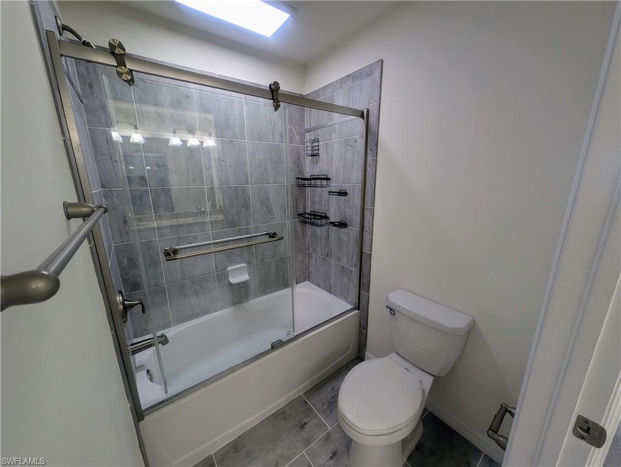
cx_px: 310
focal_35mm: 12
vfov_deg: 94.6
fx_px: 216
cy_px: 234
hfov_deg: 110.5
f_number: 1.95
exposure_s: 1/120
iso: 57
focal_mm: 2.23
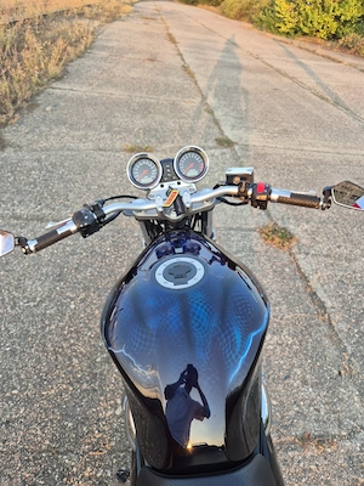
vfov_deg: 73.9
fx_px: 322
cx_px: 182
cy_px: 243
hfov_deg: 58.9
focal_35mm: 23
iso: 64
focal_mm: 5.4
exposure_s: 1/182
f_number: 1.8
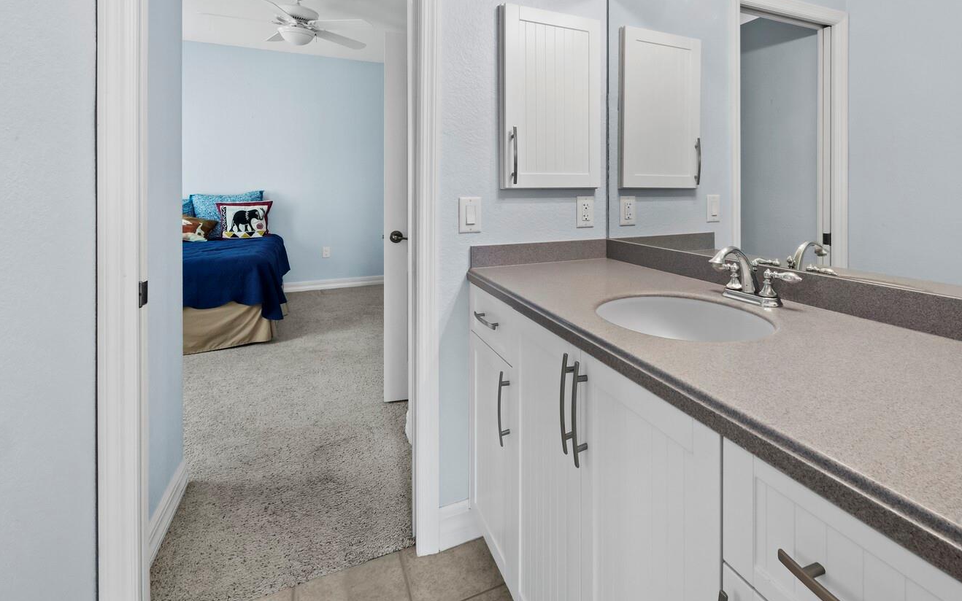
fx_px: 472
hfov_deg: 89.8
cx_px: 582
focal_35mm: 18
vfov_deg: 62.9
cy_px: 188
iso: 400
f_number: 11
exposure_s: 1/1.67
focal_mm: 7
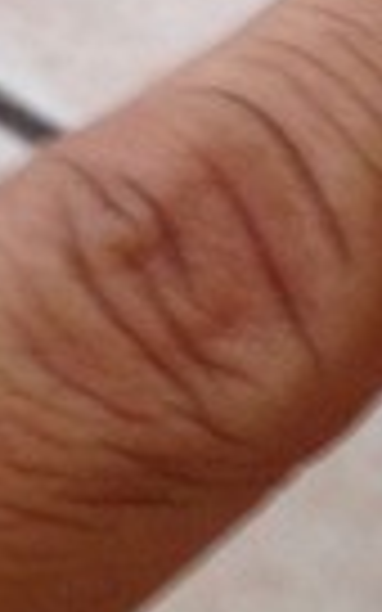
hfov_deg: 6.2
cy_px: -212
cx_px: 1038
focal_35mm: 198
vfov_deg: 10.3
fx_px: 3298
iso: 160
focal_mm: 4.12
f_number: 2.4
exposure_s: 1/20
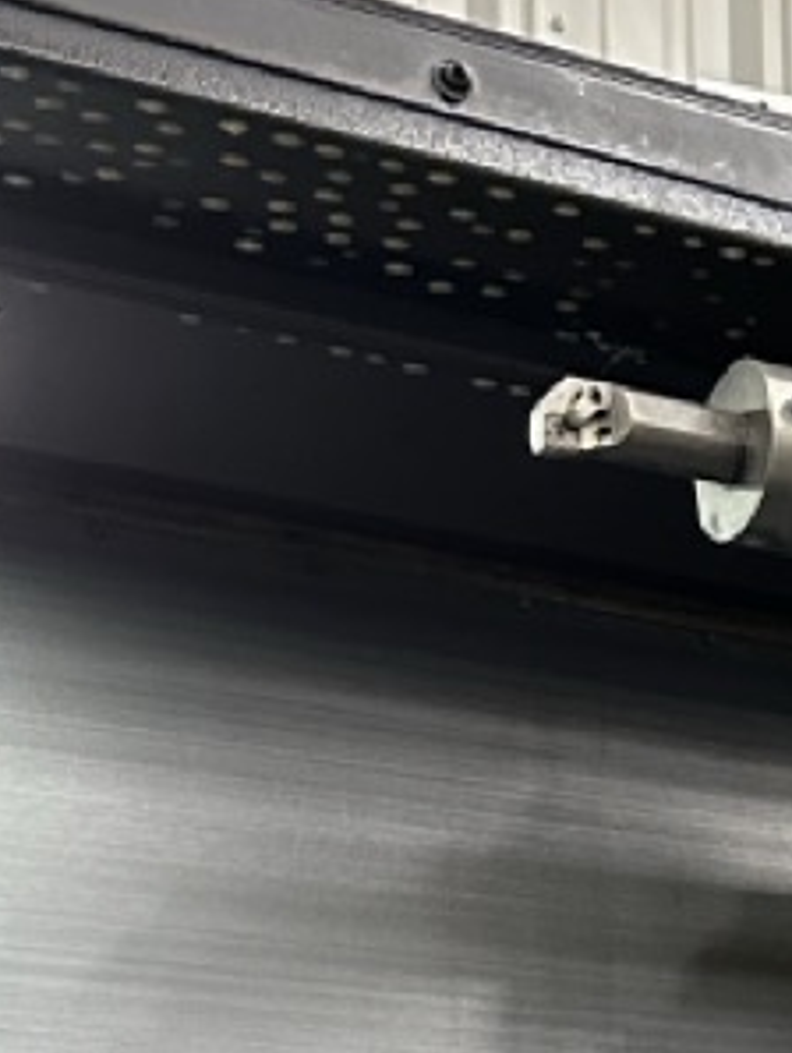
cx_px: 1280
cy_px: 1311
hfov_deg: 13.4
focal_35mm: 103
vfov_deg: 18.0
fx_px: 3138
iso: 500
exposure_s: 1/60
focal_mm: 6.86
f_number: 1.78
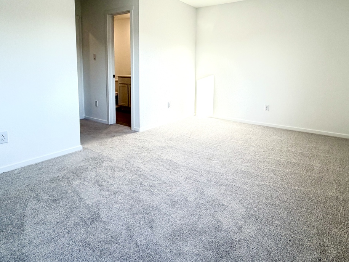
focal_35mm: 22
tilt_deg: -6.7
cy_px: 91
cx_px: 204
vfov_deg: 59.9
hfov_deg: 75.8
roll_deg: -0.8
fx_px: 222
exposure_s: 1/120
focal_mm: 2.22
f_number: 2.2
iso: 64
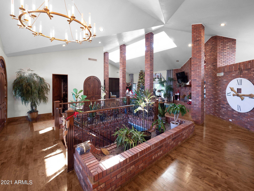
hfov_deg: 102.1
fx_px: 103
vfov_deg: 85.7
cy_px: 96
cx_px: 127
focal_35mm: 14
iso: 400
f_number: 4
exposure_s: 1/15
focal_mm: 7
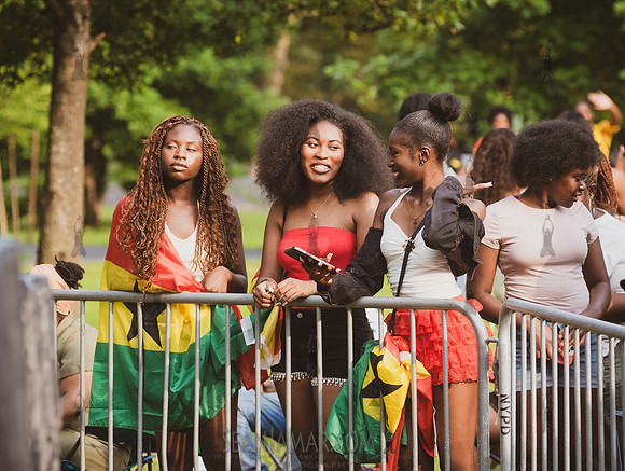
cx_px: 314
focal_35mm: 240
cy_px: 206
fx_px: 4347
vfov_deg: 6.2
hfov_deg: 8.2
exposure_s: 1/1600
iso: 1000
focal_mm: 145
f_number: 4
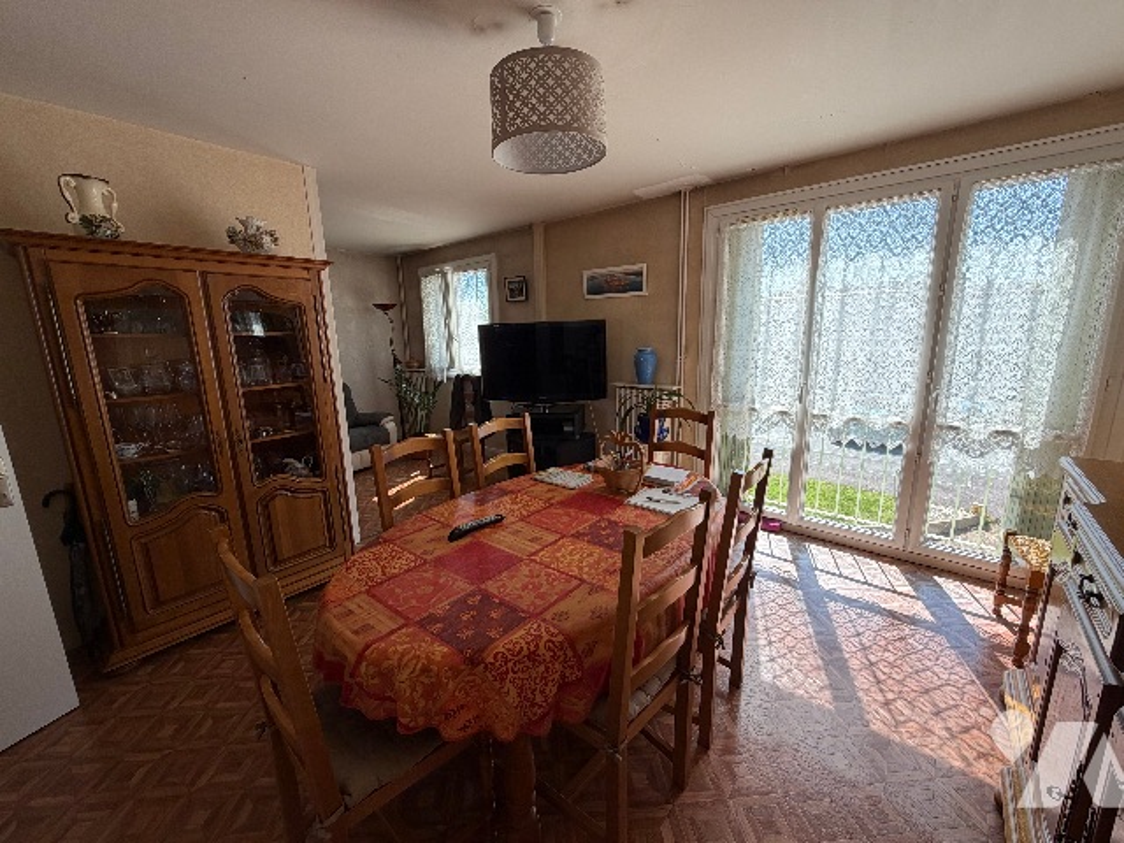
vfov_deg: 85.7
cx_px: 562
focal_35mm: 14
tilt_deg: -11.3
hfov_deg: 102.1
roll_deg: +1.7
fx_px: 455
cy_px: 422
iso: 40
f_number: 2.2
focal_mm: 2.22
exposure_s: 1/213
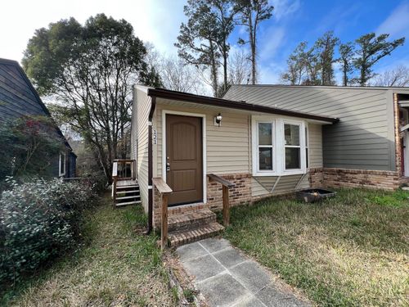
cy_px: 154
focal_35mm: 13
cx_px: 204
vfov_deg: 89.9
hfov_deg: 106.2
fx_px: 154
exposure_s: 1/471
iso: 32
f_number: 1.8
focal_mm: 1.57
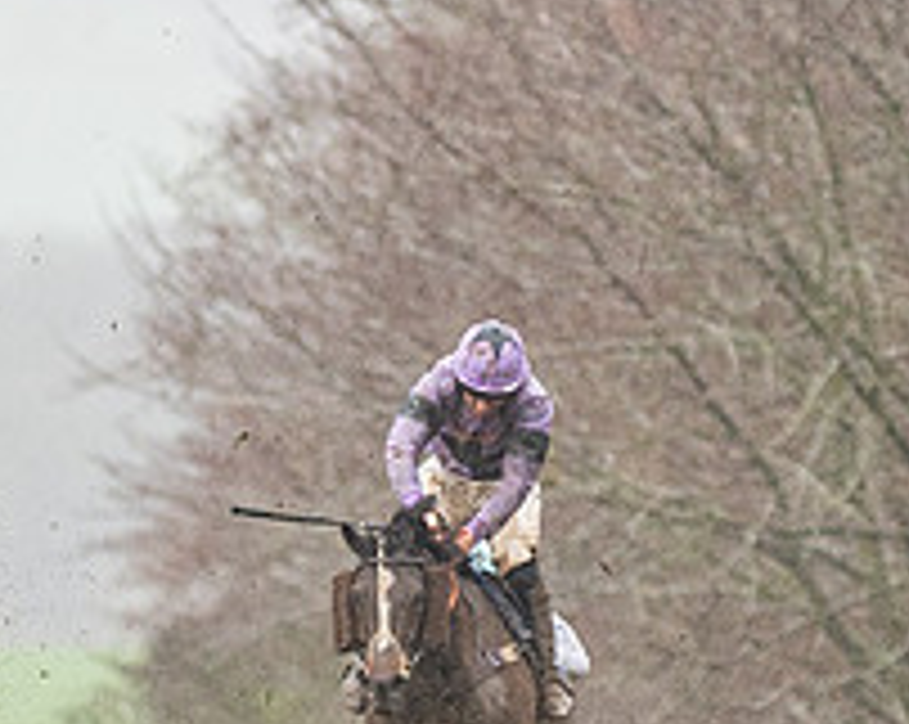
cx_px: 840
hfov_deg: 1.1
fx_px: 47576
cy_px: 767
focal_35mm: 1771
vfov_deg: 0.9
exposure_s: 1/1000
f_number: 5
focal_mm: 300
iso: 1000
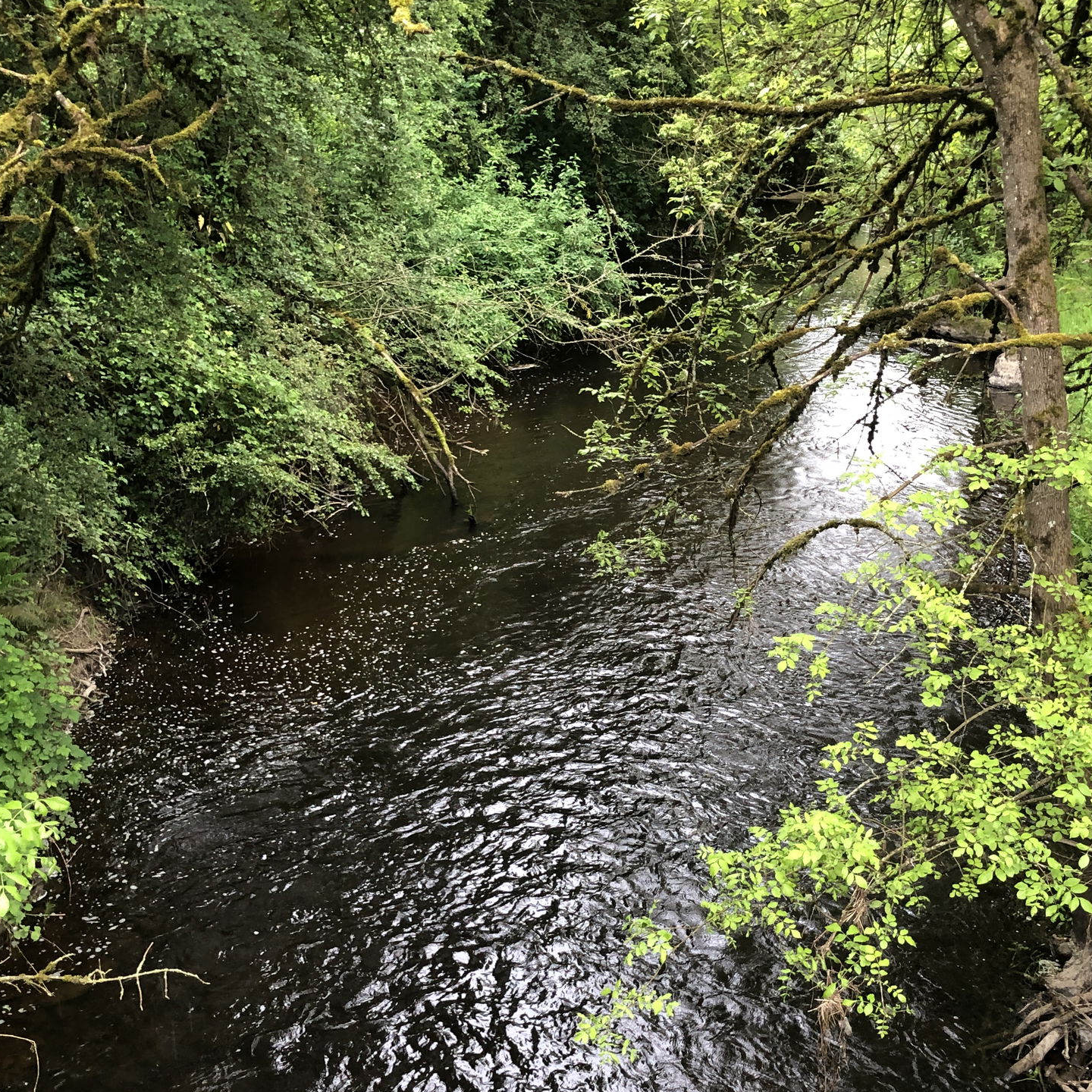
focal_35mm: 44
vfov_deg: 38.2
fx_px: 1570
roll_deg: +0.3
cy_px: 669
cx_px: 645
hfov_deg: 38.2
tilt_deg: -23.3
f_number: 1.8
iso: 32
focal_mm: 4
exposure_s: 1/30
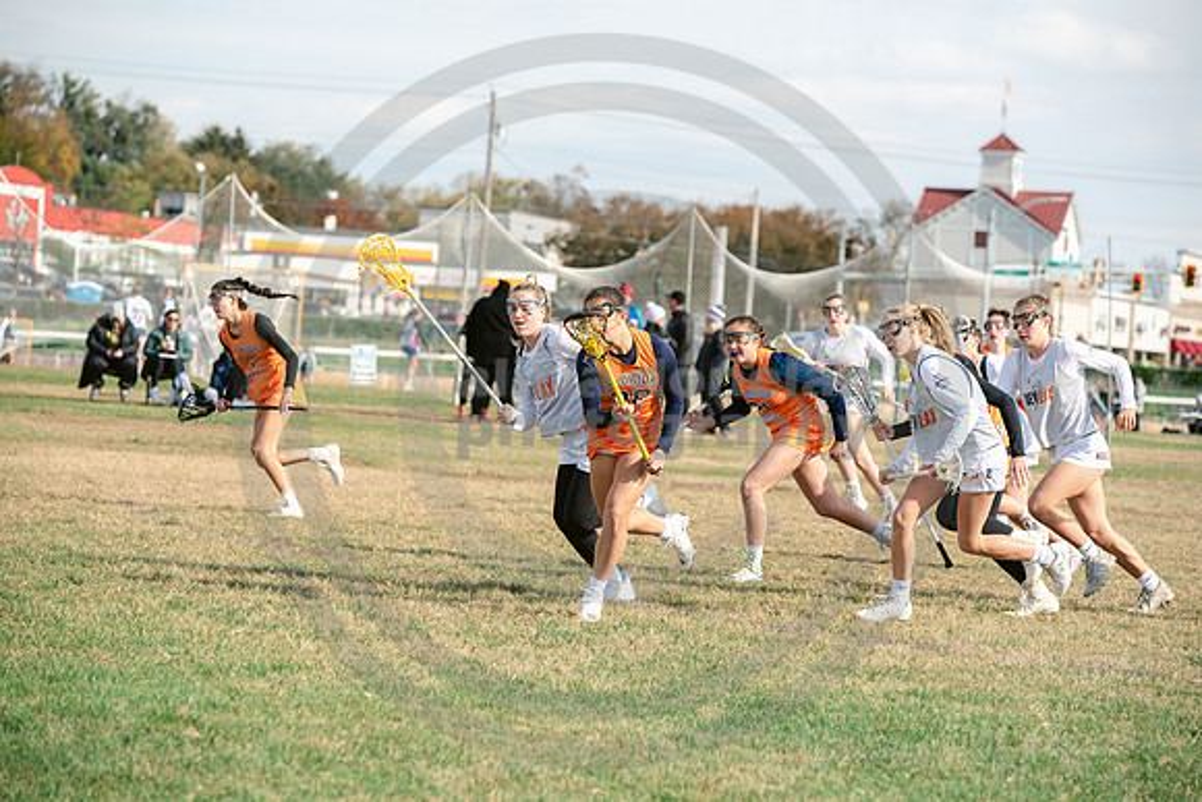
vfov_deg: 10.2
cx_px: 601
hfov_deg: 15.2
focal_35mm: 135
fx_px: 4508
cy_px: 401
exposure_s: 1/1600
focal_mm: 135
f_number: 5
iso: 250
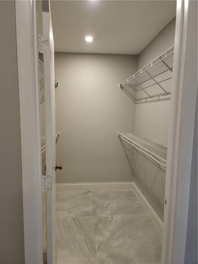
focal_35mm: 23
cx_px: 99
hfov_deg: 58.9
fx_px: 175
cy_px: 132
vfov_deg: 73.9
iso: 200
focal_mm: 6.4
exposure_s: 1/120
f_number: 1.8
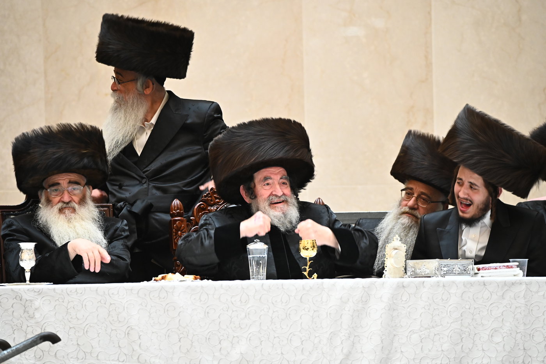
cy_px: 182
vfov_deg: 3.1
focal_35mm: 450
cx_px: 273
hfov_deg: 4.6
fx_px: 6824
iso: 4000
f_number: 6
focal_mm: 450
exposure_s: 1/160
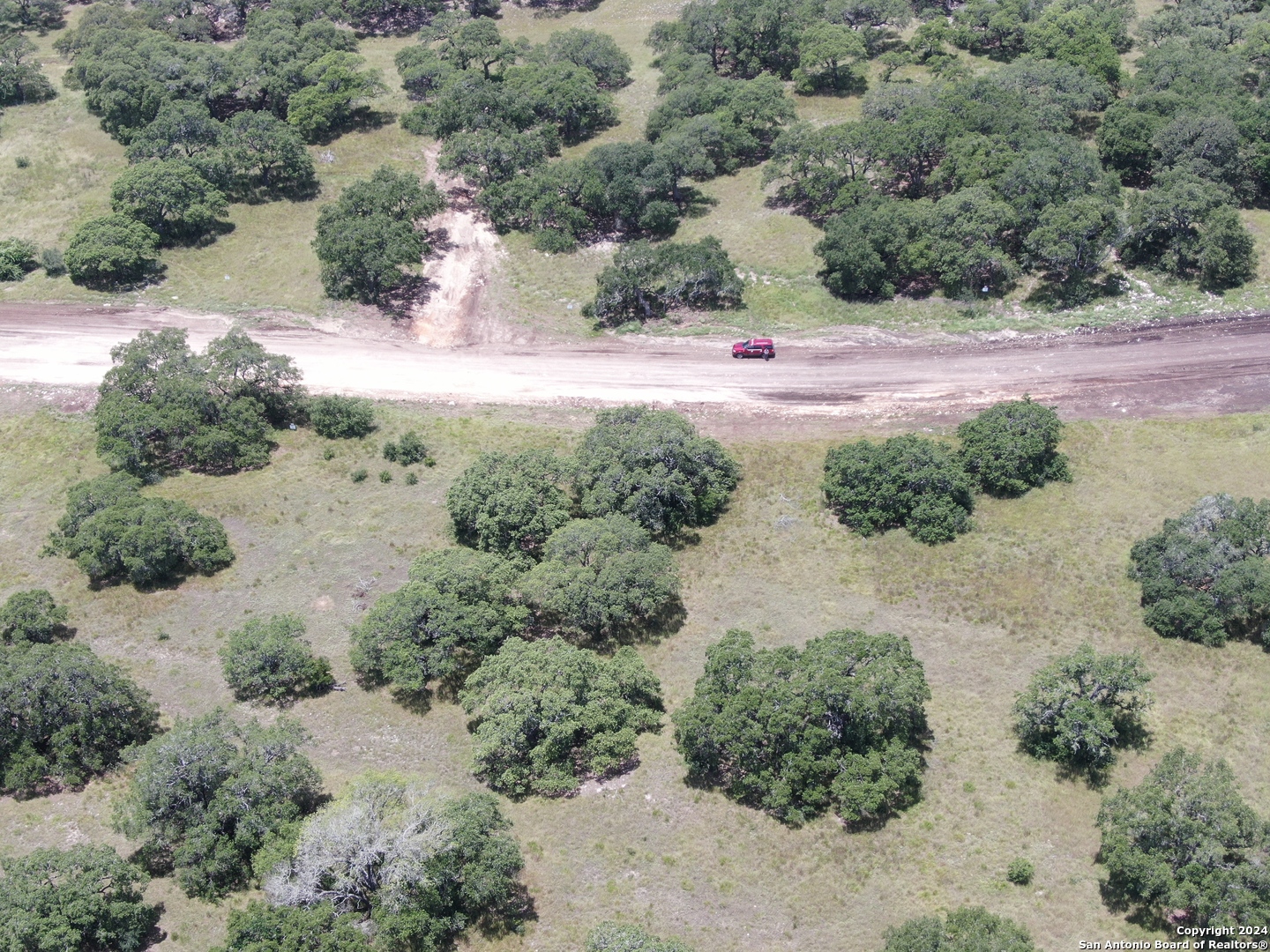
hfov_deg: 39.7
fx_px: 1761
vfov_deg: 30.3
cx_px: 635
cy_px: 476
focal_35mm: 48
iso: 100
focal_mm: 8.6
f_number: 3.8
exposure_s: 1/320
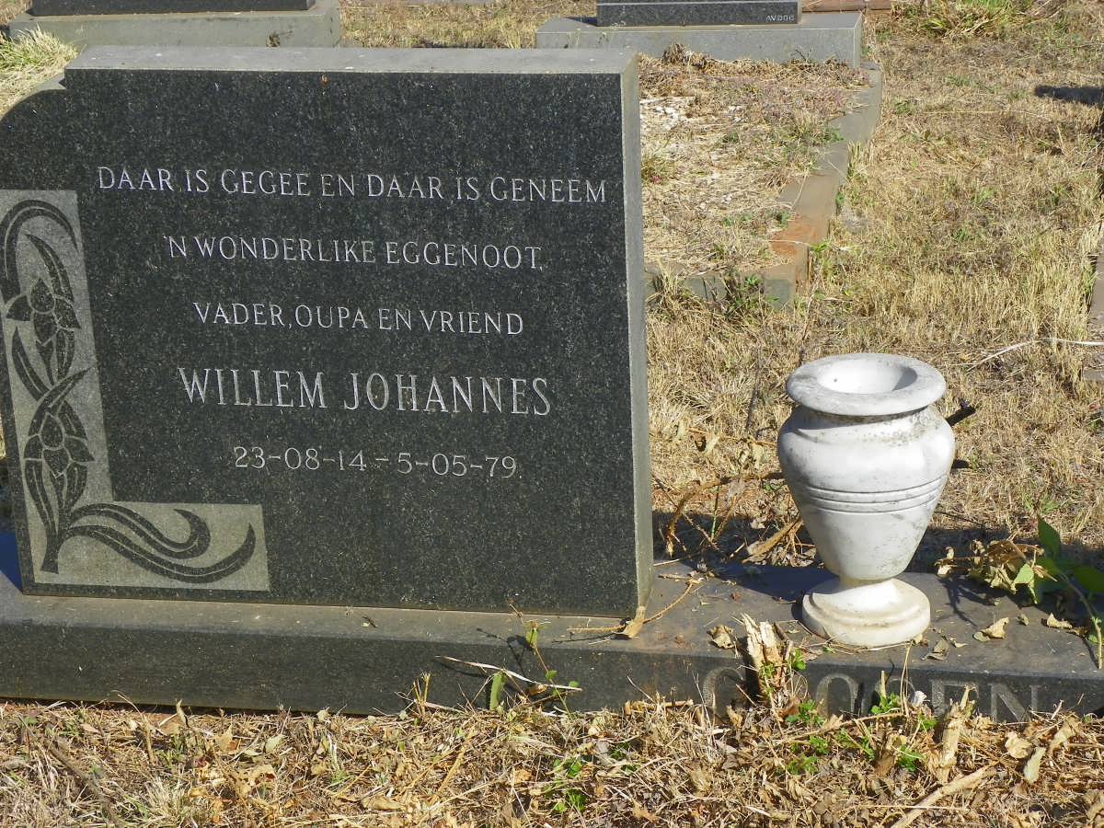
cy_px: 414
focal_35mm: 83
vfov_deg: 17.8
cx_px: 552
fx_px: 2647
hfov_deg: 23.6
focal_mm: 14.7
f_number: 5.6
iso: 64
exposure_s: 1/200
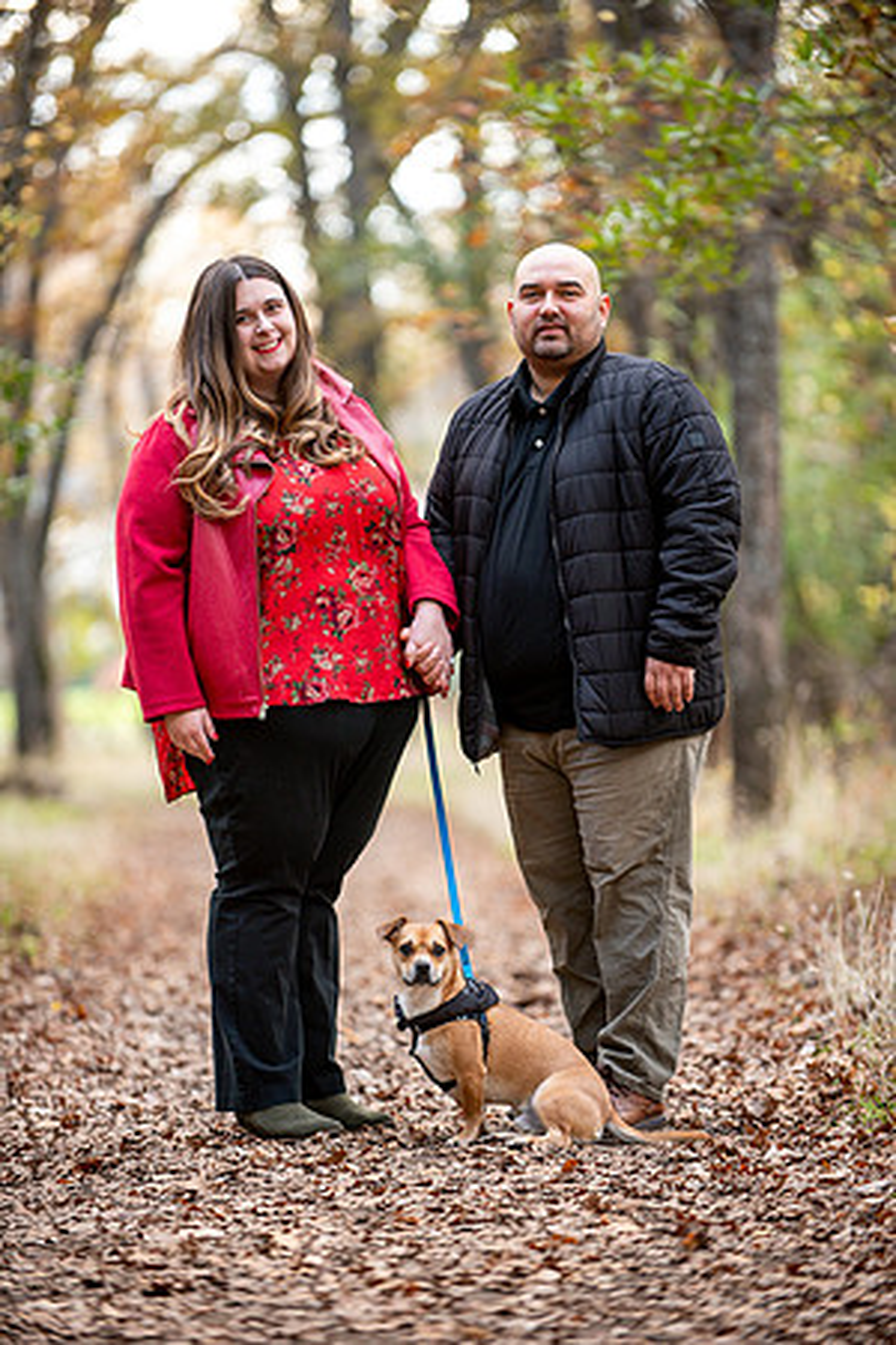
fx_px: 7093
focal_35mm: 190
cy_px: 672
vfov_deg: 10.8
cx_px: 448
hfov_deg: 7.2
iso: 800
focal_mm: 190
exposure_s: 1/125
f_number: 2.8
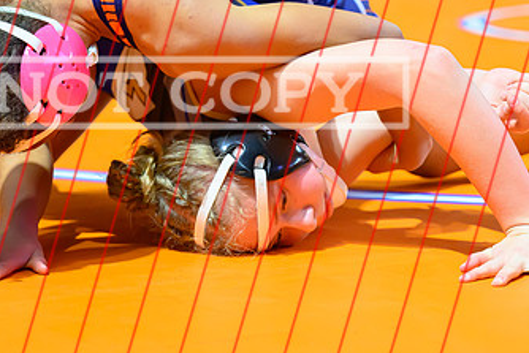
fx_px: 2058
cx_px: 155
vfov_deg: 9.8
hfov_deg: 14.6
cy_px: 129
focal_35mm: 140
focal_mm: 70
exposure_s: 1/640
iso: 3200
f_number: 2.8
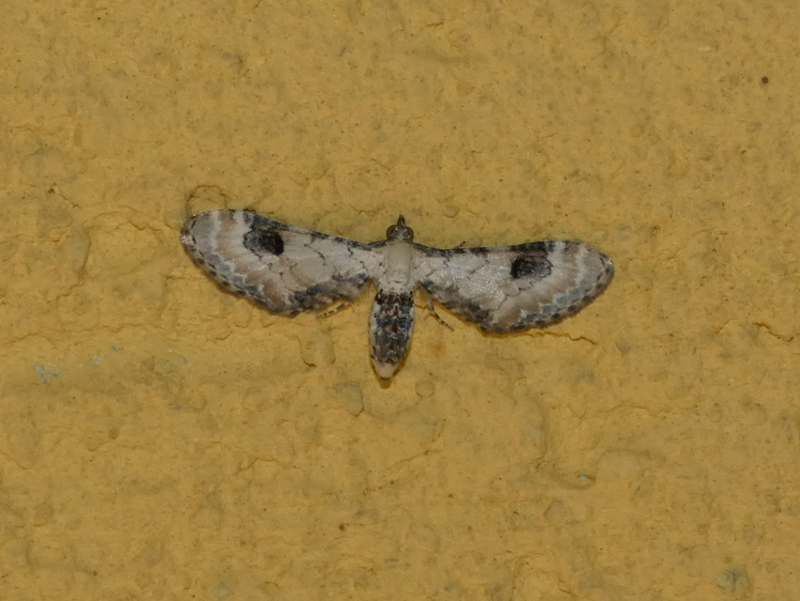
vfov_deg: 8.4
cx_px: 400
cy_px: 300
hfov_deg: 11.2
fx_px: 4091
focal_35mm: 177
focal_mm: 31.7
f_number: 5.5
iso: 80
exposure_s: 1/60
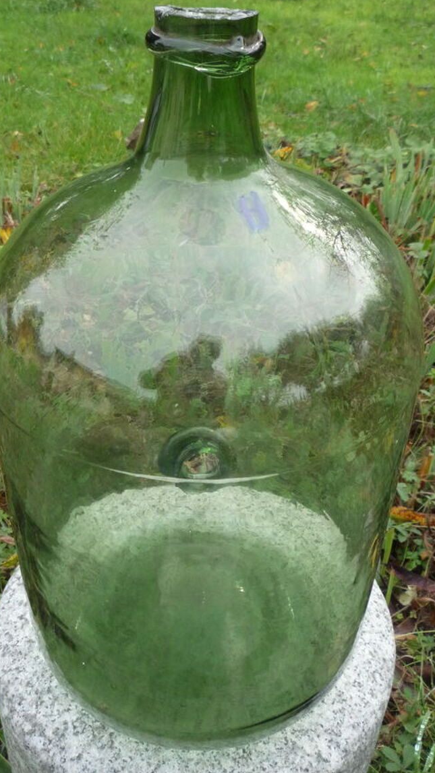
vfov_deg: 52.8
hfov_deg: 31.2
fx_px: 779
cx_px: 194
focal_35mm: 38
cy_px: 370
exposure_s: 1/500
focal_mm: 5.2
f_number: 3.3
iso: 250
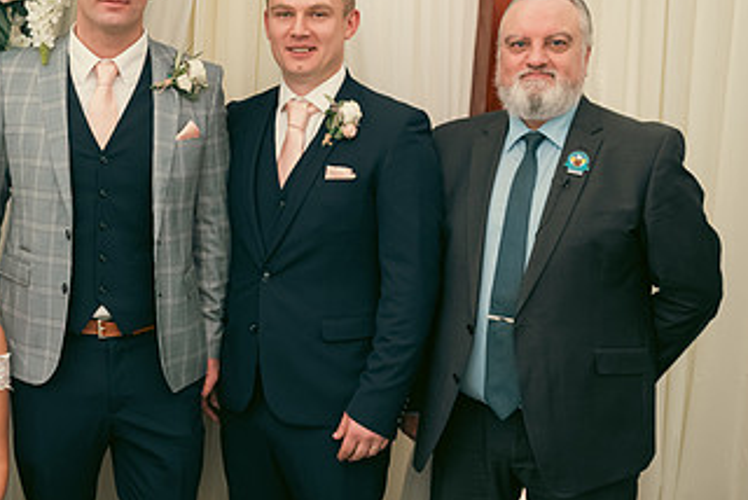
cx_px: 178
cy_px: 209
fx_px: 1206
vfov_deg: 23.4
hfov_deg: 33.7
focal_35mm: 58
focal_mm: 32
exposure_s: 1/160
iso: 500
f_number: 3.5
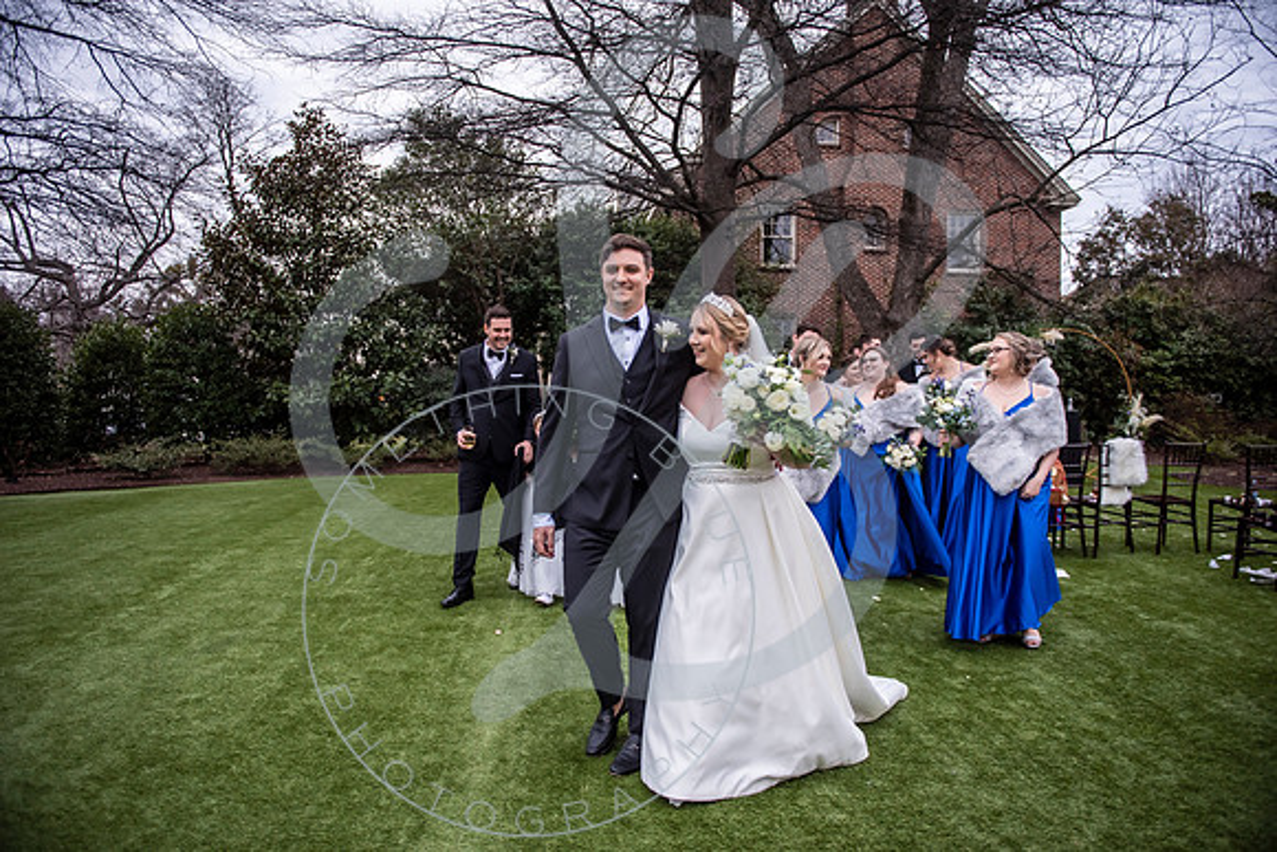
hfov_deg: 73.7
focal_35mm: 24
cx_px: 638
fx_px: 851
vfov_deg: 53.2
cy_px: 426
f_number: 2.8
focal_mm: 24
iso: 500
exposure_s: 1/160
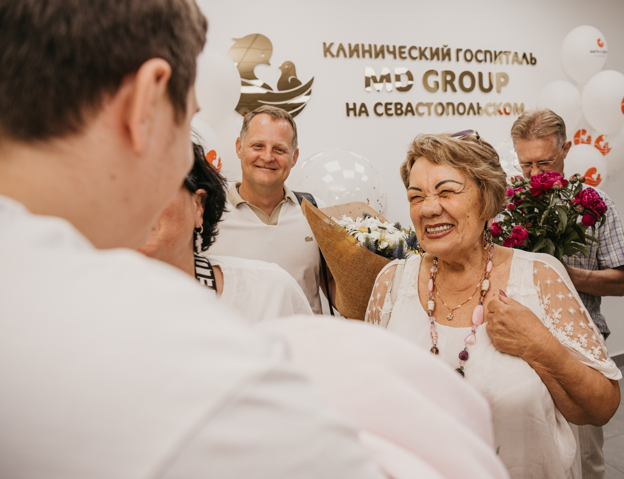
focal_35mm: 28
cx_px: 387
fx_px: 516
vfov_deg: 49.8
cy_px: 258
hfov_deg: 61.5
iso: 320
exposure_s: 1/160
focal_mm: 24
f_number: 4
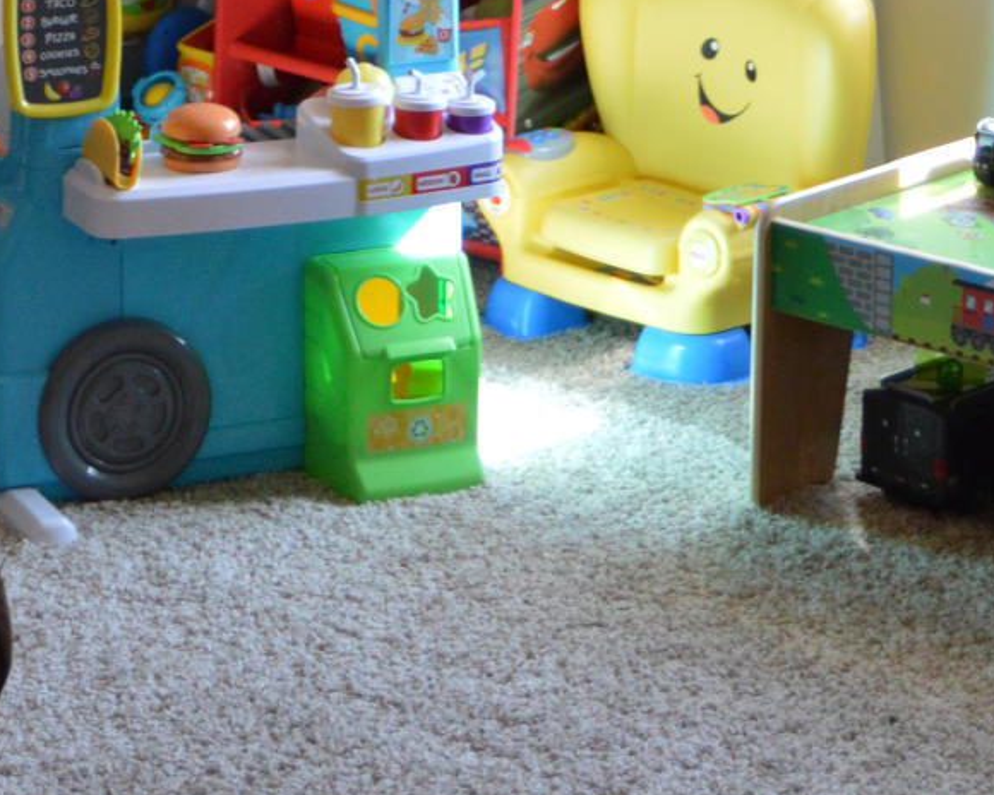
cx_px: 388
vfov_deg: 11.3
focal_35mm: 126
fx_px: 3707
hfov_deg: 15.3
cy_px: -706
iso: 800
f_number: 4
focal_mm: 26
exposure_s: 1/100
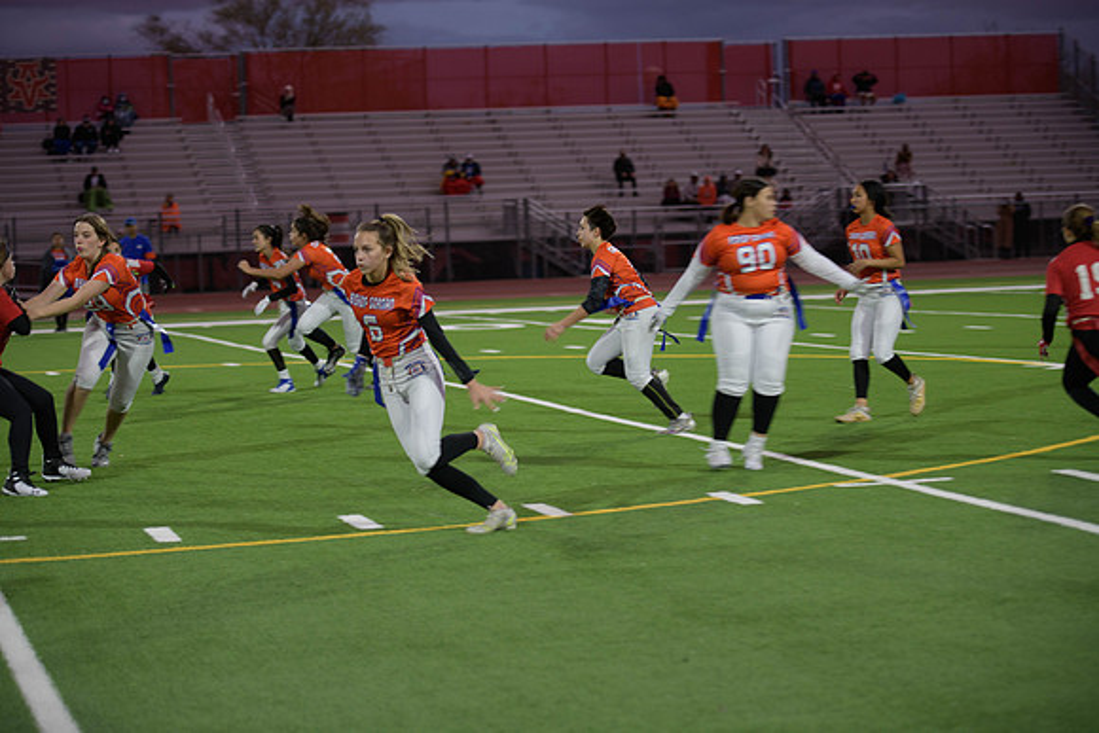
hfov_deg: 21.5
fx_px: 2901
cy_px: 366
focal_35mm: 95
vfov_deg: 14.4
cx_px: 550
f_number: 2.8
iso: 500
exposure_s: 1/200
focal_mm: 95
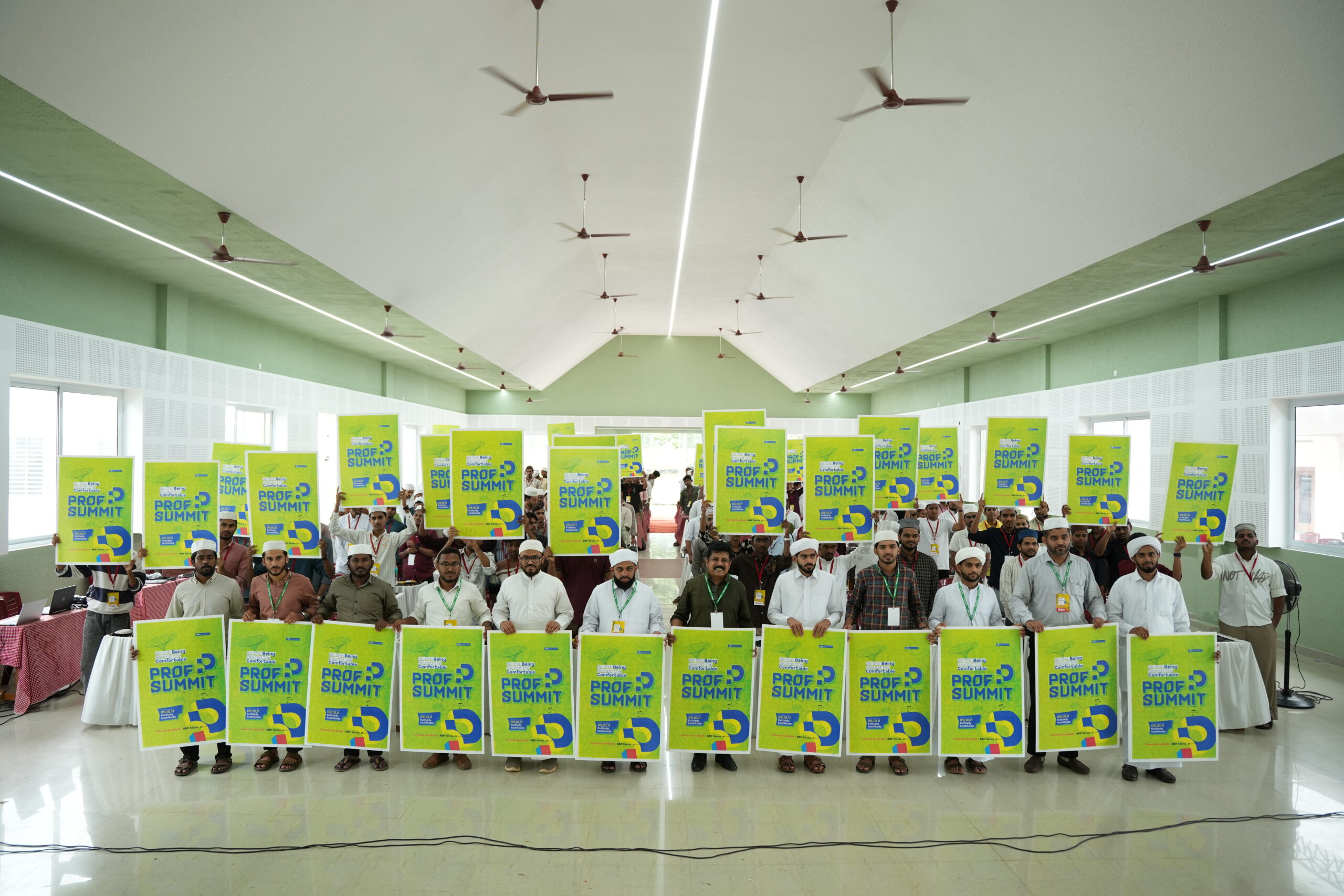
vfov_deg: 53.1
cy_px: 448
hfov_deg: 73.7
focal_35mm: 24
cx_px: 672
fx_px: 896
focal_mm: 24
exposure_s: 1/125
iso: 800
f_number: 2.8
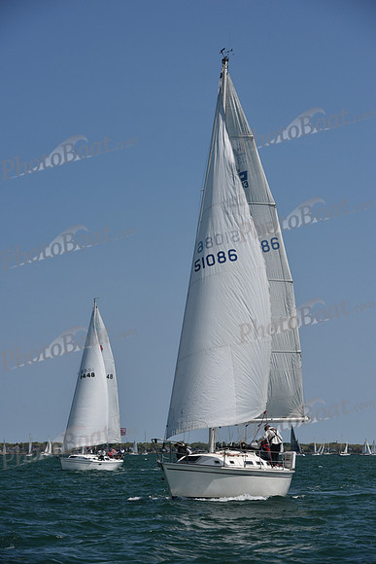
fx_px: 1957
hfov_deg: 11.0
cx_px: 188
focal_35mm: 125
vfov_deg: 16.4
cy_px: 282
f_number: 9
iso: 320
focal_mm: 125
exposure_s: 1/800
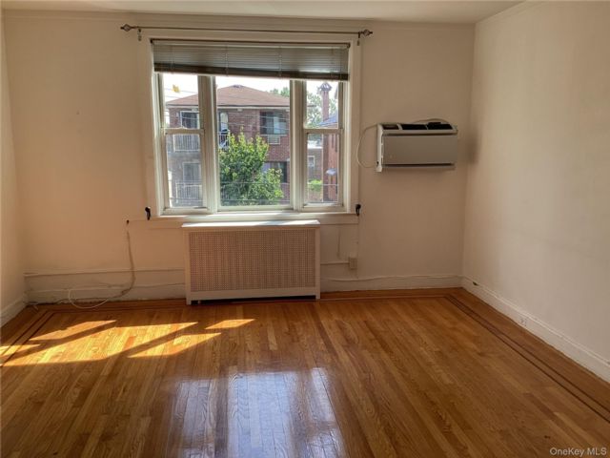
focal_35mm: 31
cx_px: 305
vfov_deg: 45.4
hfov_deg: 58.4
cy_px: 229
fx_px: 546
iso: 25
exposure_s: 1/120
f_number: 2.4
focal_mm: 3.3
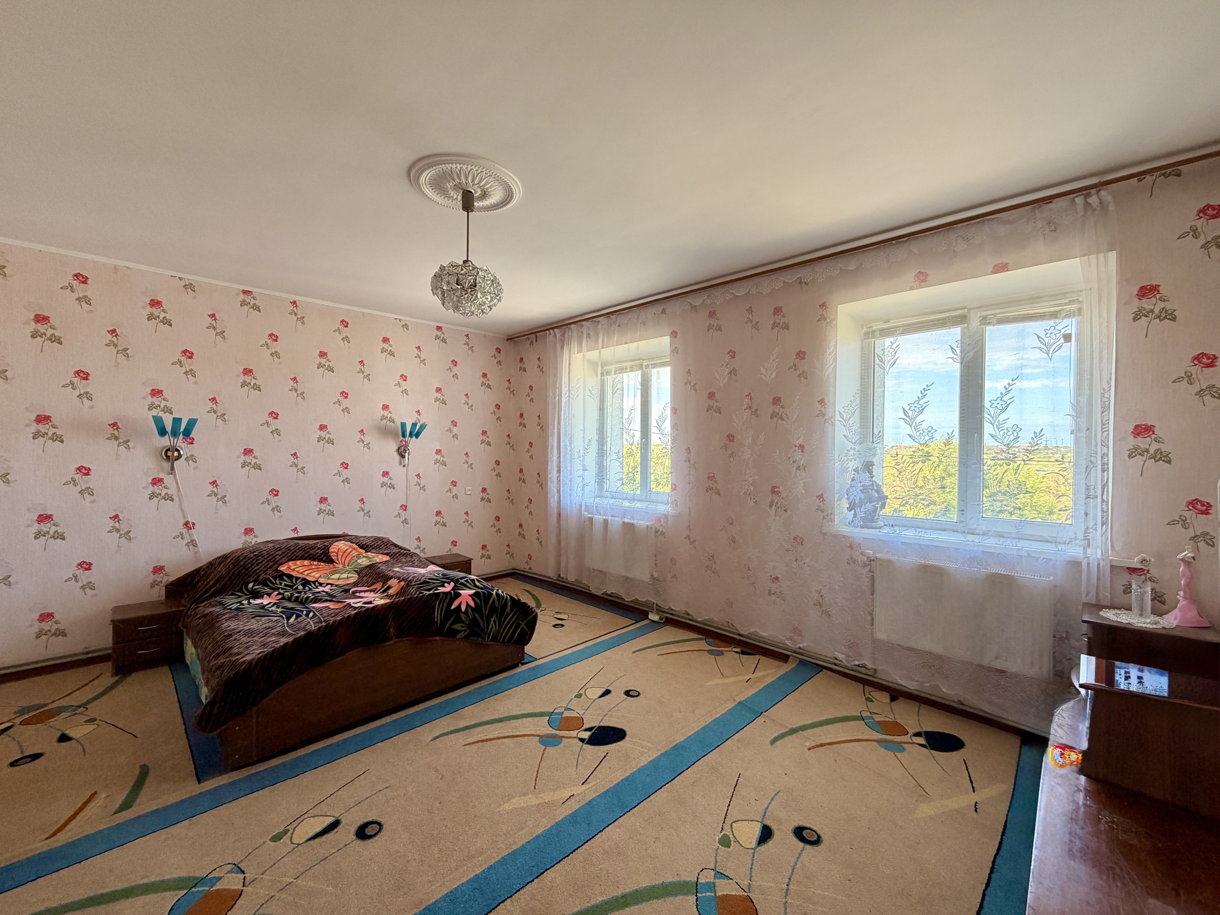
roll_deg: -0.1
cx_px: 610
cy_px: 458
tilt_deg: -0.1
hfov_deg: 102.1
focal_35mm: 14
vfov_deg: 85.7
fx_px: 493
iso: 125
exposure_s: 1/121
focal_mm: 2.22
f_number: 2.2
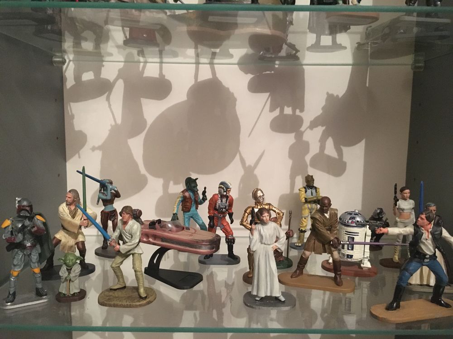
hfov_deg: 61.7
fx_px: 380
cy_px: 170
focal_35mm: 29
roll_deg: -0.4
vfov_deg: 48.2
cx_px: 226
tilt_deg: -6.4
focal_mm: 4.15
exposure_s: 1/17
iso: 400
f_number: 2.2
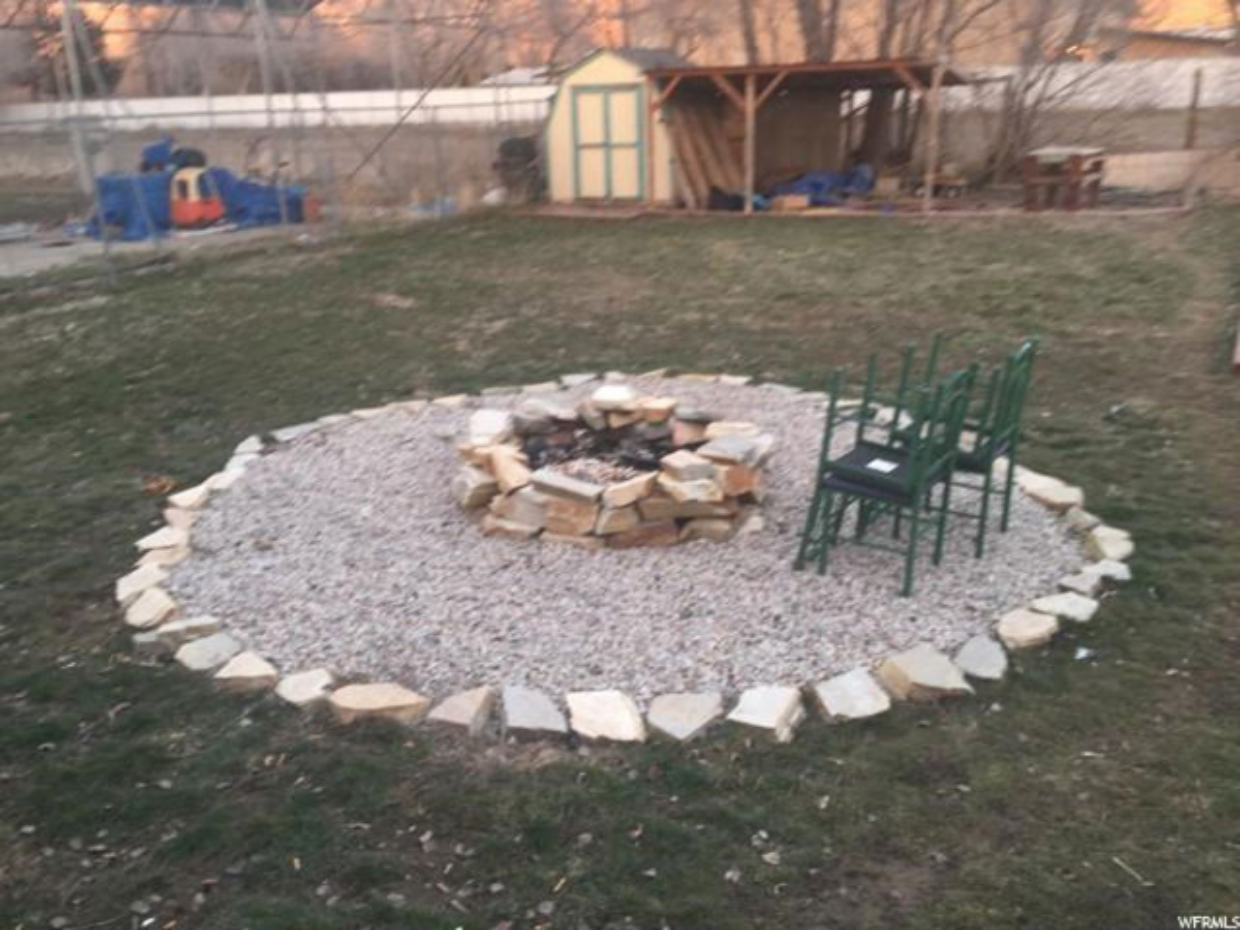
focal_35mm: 29
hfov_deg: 61.7
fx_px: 1039
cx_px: 620
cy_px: 465
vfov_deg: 48.2
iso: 32
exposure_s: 1/44
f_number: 2.2
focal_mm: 4.15
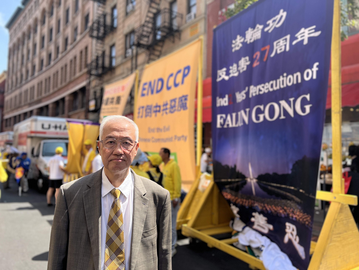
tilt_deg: +2.3
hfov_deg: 67.3
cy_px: 135
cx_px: 180
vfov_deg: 53.1
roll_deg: -1.4
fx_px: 270
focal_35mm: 26
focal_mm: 5.7
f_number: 1.5
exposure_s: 1/1838
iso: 50
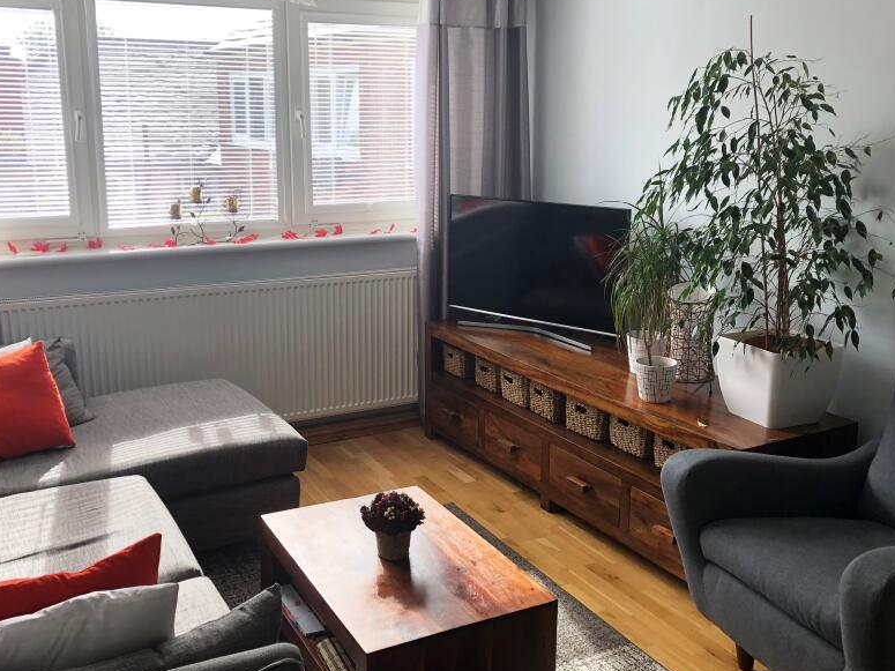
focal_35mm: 37
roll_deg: +0.6
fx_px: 956
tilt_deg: -13.0
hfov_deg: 50.1
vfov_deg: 38.7
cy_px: 334
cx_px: 438
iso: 25
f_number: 1.8
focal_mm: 3.99
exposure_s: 1/120
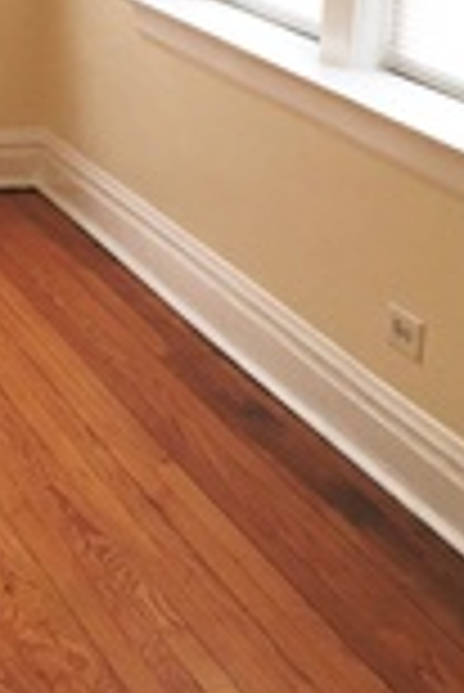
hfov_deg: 13.2
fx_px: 1890
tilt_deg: -13.7
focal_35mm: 98
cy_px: 104
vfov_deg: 20.5
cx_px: -223
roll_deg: +0.1
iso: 40
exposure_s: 1/120
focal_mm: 4.15
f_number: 2.2
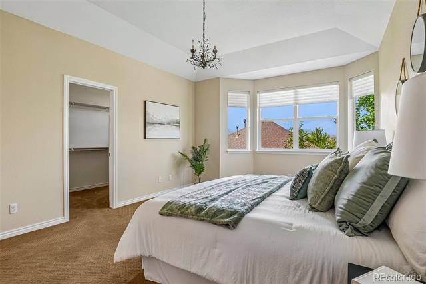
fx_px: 195
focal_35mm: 16
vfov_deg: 72.0
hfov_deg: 95.0
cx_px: 213
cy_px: 142
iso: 250
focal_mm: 11
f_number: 8
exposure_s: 1/30
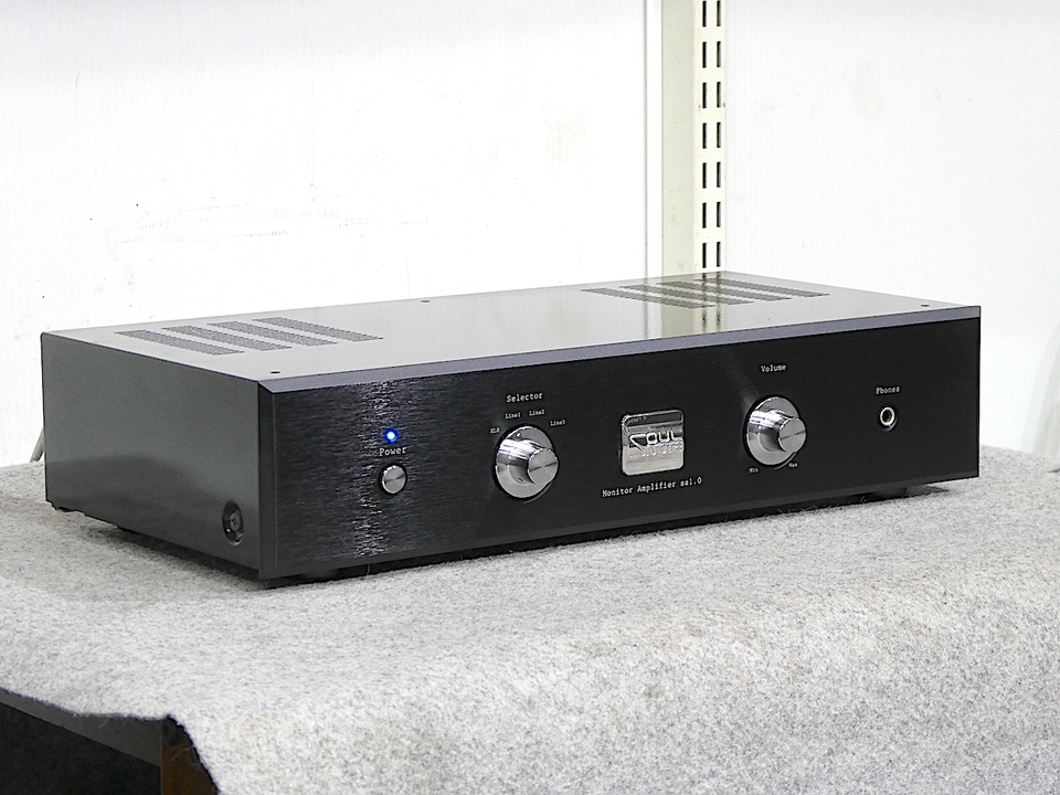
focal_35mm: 106
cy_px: 398
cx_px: 530
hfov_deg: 18.5
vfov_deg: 14.0
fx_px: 3246
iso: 200
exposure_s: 1/8
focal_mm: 19
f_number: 5.1
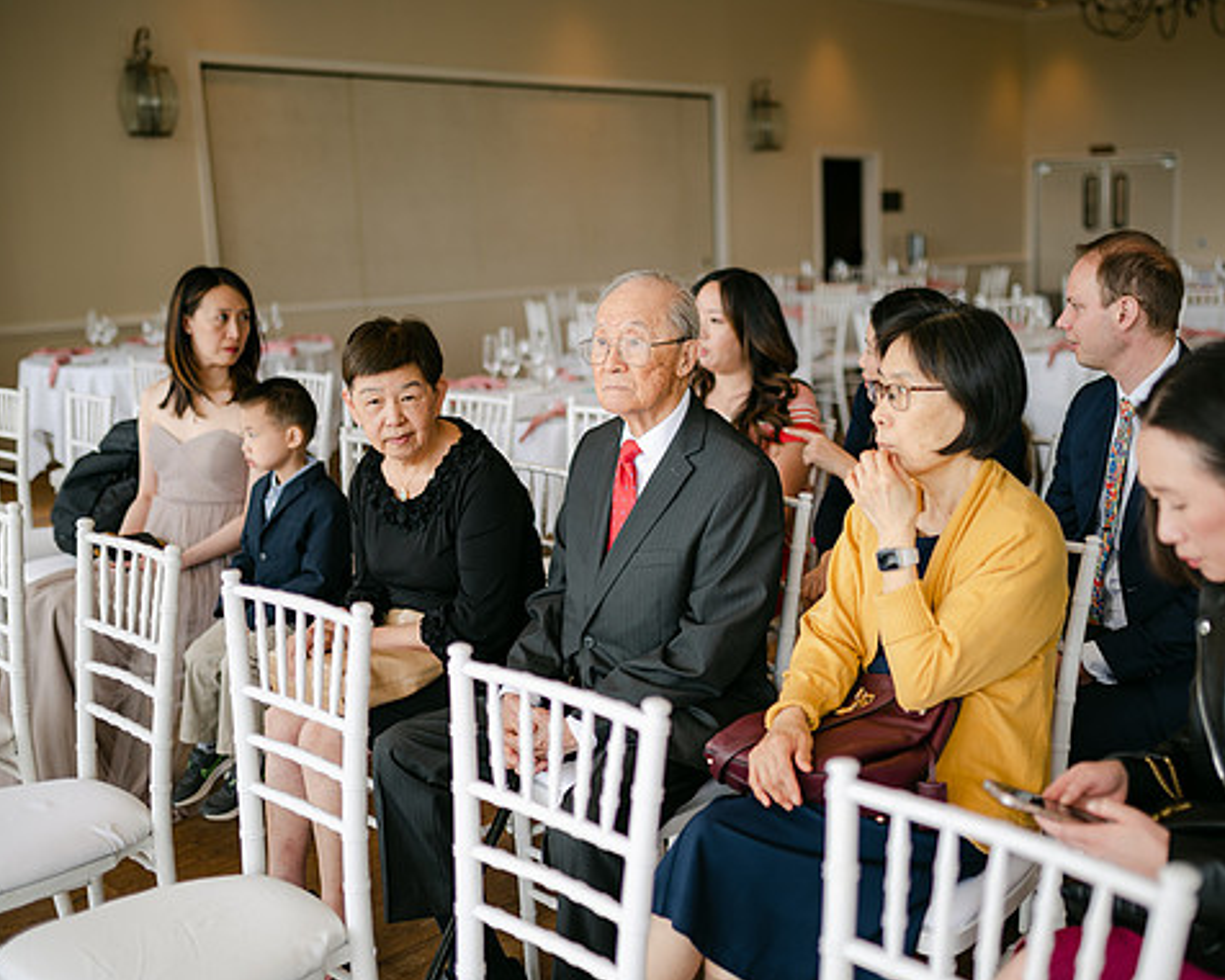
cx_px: 739
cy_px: 494
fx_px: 1451
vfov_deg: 37.3
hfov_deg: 45.5
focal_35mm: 40
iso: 100
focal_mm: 35
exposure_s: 1/400
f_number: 1.4
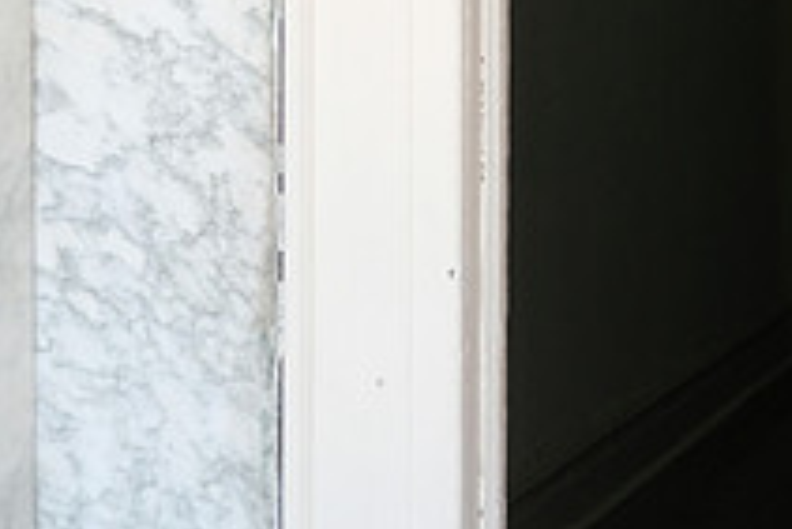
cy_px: -122
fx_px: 4601
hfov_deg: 9.6
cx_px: 1085
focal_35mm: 209
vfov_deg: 6.5
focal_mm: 50.5
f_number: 7.1
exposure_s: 1/30
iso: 800
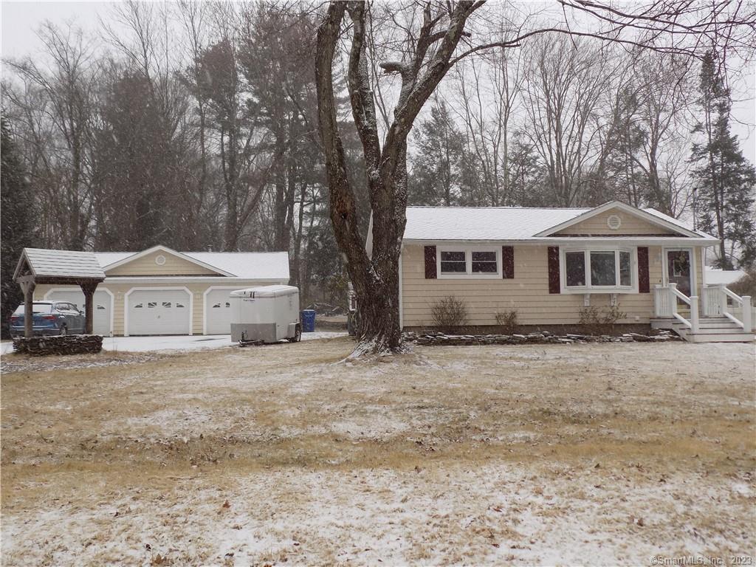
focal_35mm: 30
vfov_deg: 46.8
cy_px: 284
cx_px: 378
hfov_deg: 60.0
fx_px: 655
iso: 80
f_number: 3.3
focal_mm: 5.3
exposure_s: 1/200
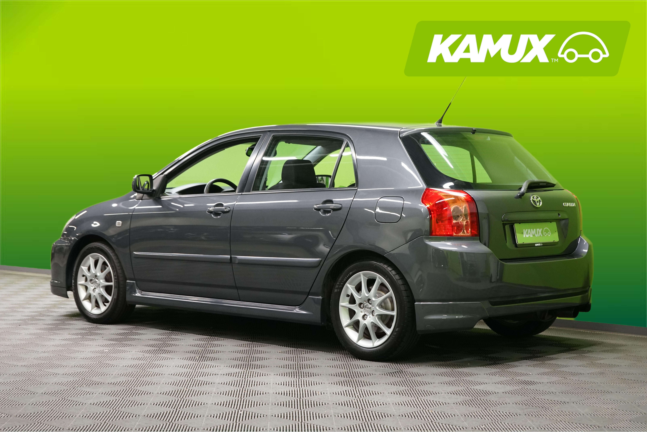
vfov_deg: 20.3
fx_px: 1204
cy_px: 216
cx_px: 324
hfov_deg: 30.1
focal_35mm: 67
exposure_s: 1/50
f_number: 5.6
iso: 800
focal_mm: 67
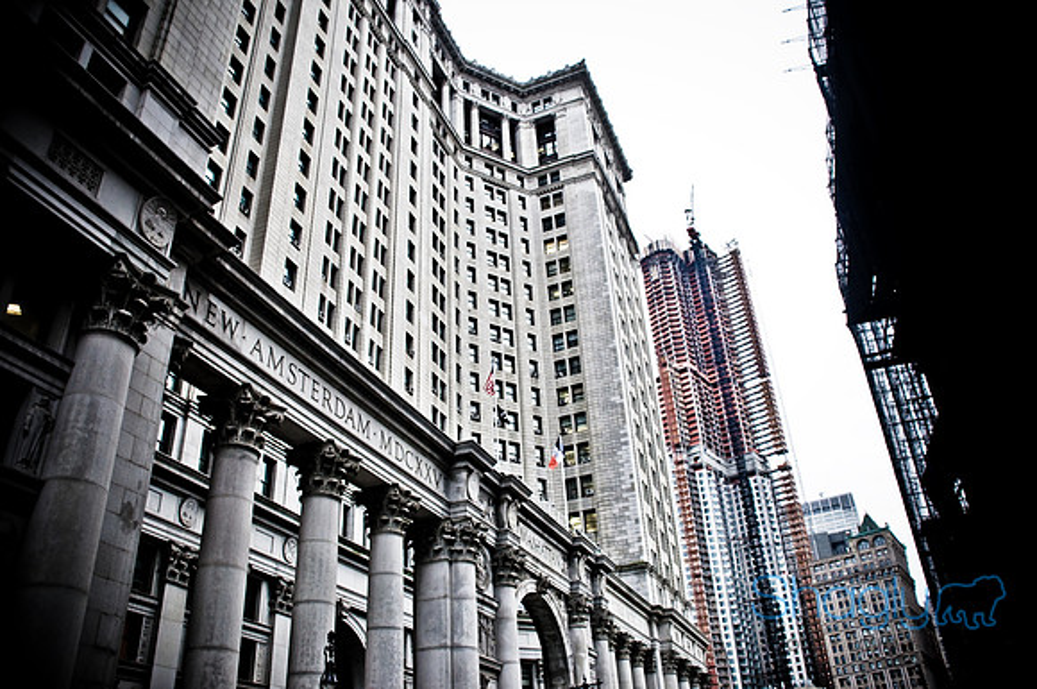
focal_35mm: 27
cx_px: 518
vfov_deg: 47.8
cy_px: 344
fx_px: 777
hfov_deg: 67.5
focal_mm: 18
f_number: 3.5
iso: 200
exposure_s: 1/100
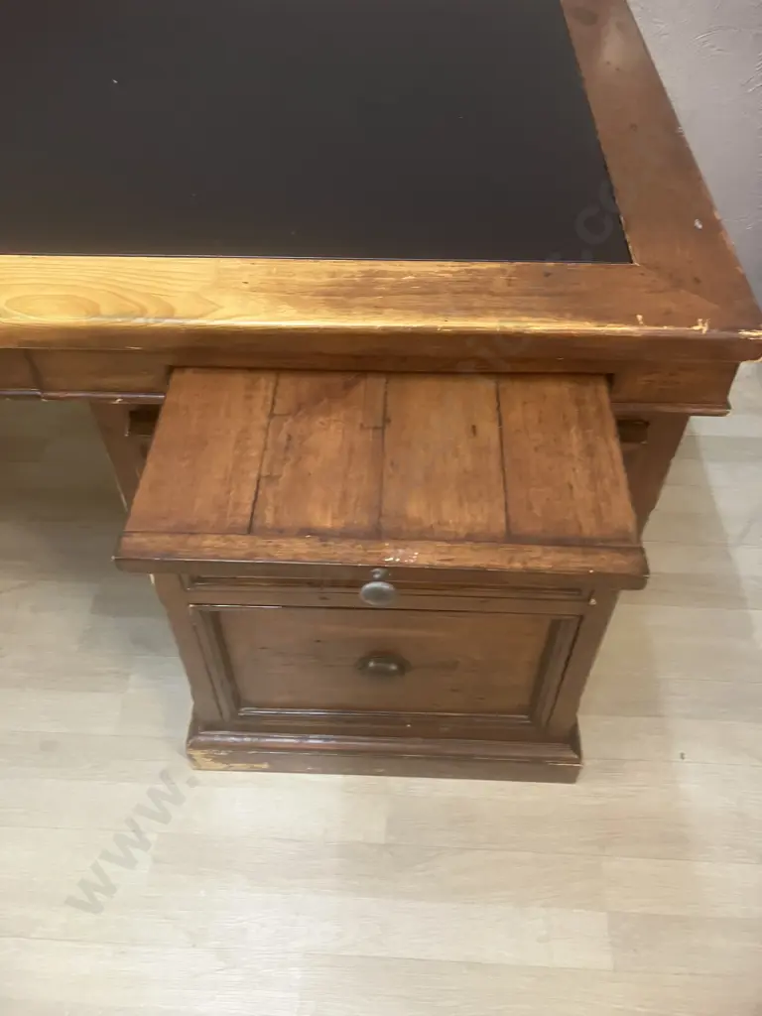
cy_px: 508
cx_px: 381
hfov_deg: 49.7
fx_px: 822
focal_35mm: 28
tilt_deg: -46.3
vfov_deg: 63.4
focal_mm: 3.99
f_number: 1.8
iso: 320
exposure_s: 1/50
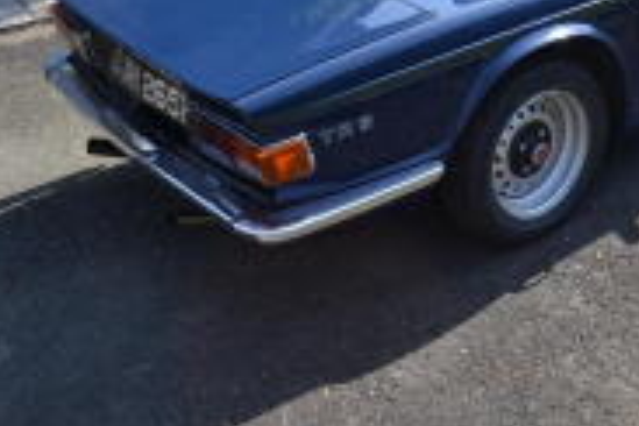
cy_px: -23
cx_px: 513
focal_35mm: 59
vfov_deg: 22.0
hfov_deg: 33.0
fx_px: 1047
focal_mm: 18
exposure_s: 1/160
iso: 100
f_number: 6.3
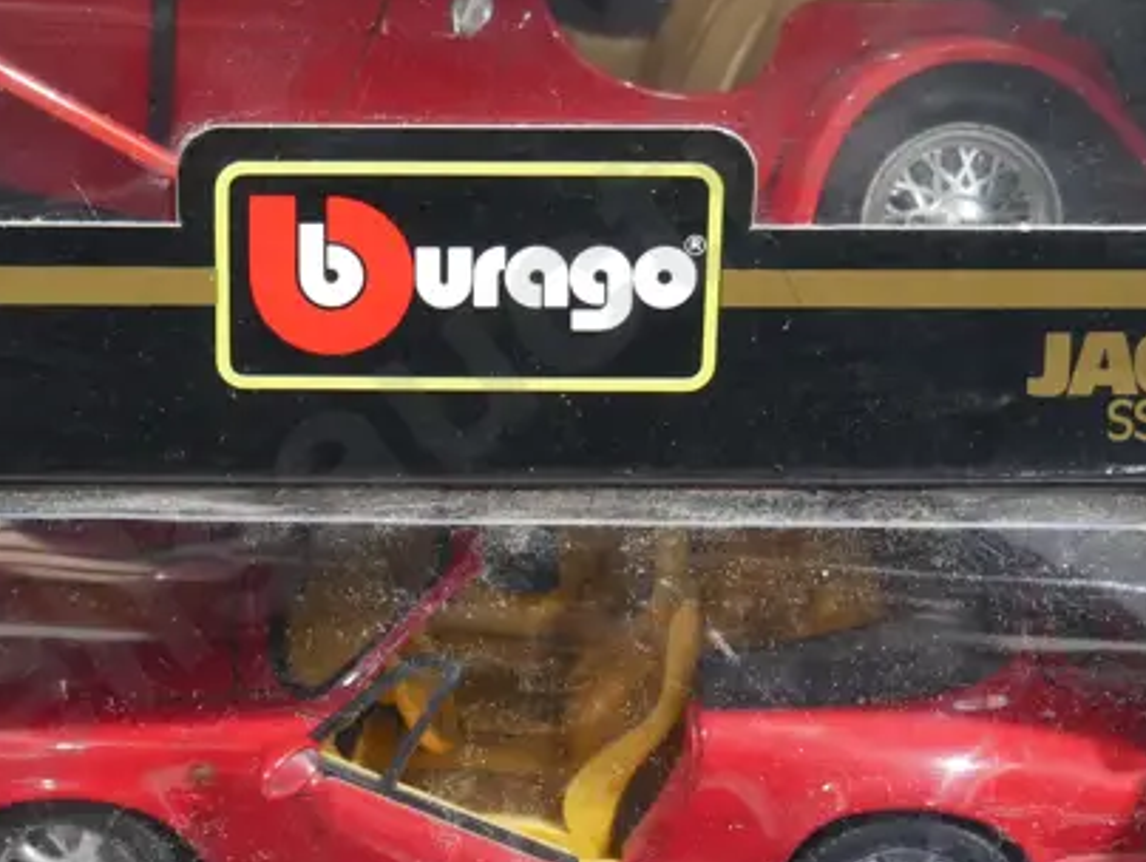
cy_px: 373
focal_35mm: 76
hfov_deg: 25.6
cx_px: 477
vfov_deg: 19.4
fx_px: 2519
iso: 1250
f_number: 3.6
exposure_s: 1/60
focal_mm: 15
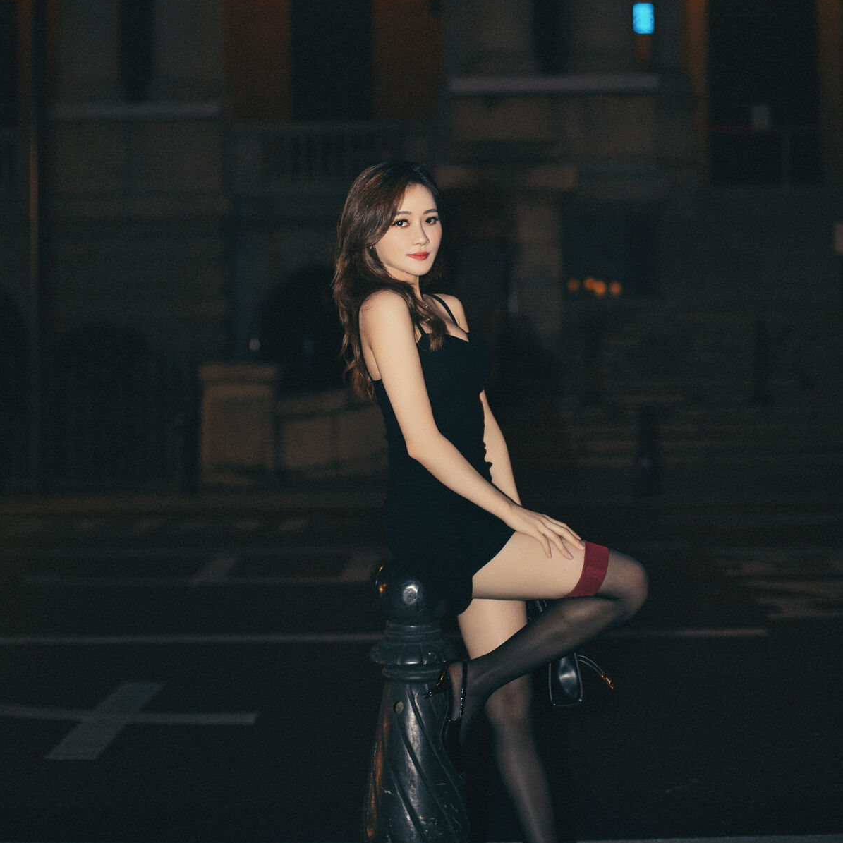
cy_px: 416
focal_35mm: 64
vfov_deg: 26.9
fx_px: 1763
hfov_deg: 26.9
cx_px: 421
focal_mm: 50
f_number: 2
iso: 250
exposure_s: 1/100
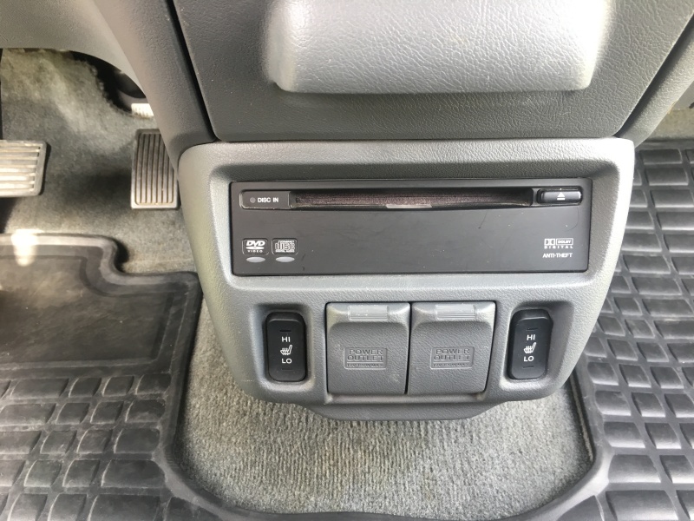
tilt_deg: -34.9
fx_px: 581
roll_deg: +4.7
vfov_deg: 48.2
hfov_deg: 61.7
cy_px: 260
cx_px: 347
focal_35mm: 29
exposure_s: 1/30
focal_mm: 4.15
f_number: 2.2
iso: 64
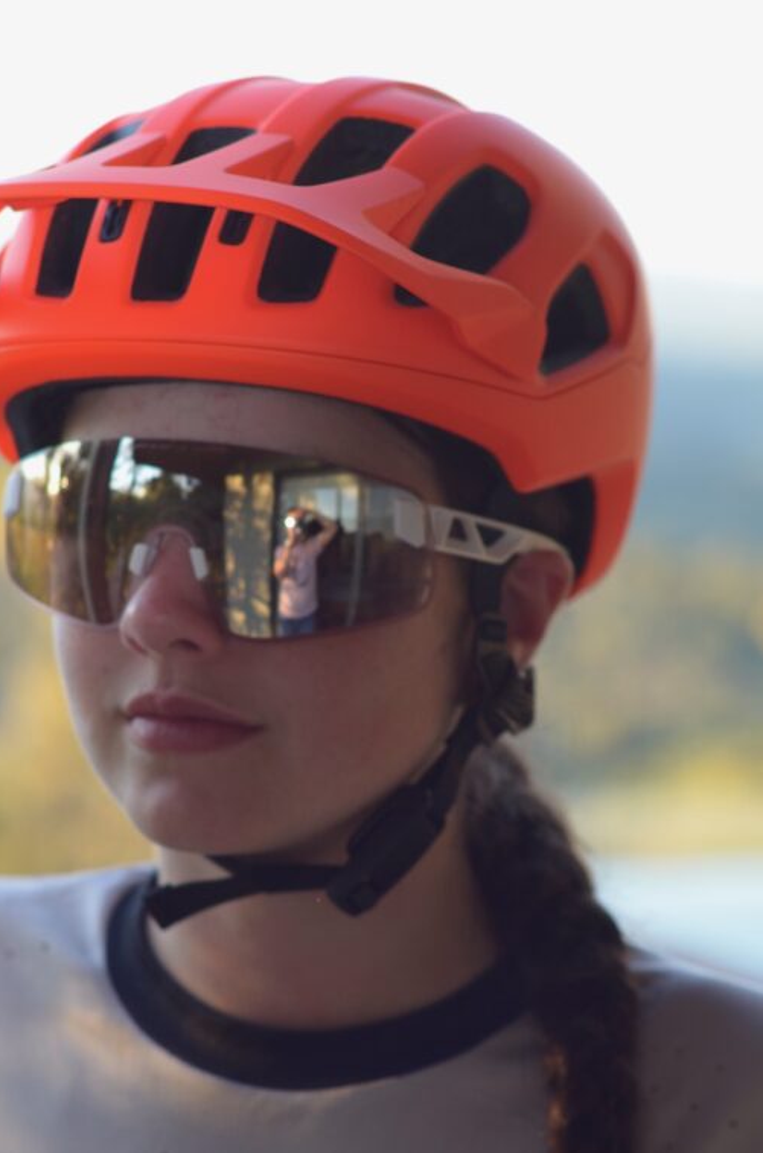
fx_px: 3674
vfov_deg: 17.8
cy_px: 730
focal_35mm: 115
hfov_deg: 11.9
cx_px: 312
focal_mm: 50
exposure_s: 1/200
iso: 200
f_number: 2.8
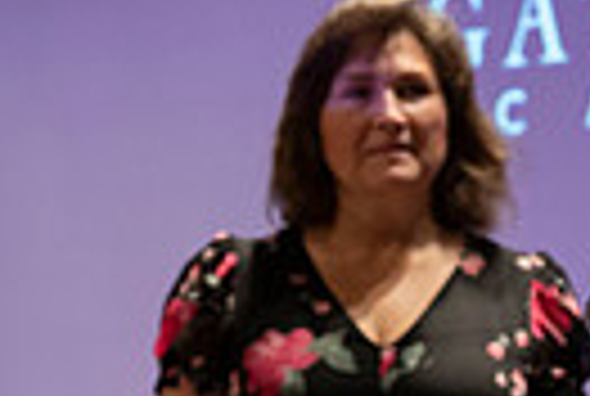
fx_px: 5733
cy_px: 70
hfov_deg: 5.8
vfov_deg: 4.0
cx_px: 1180
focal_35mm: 349
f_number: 4
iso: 800
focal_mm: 79
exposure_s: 1/80
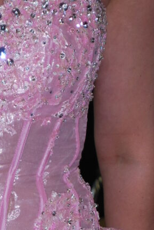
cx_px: -67
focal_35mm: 248
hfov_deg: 5.5
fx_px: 1583
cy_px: 232
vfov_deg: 8.3
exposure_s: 1/60
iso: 200
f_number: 5.6
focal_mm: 55
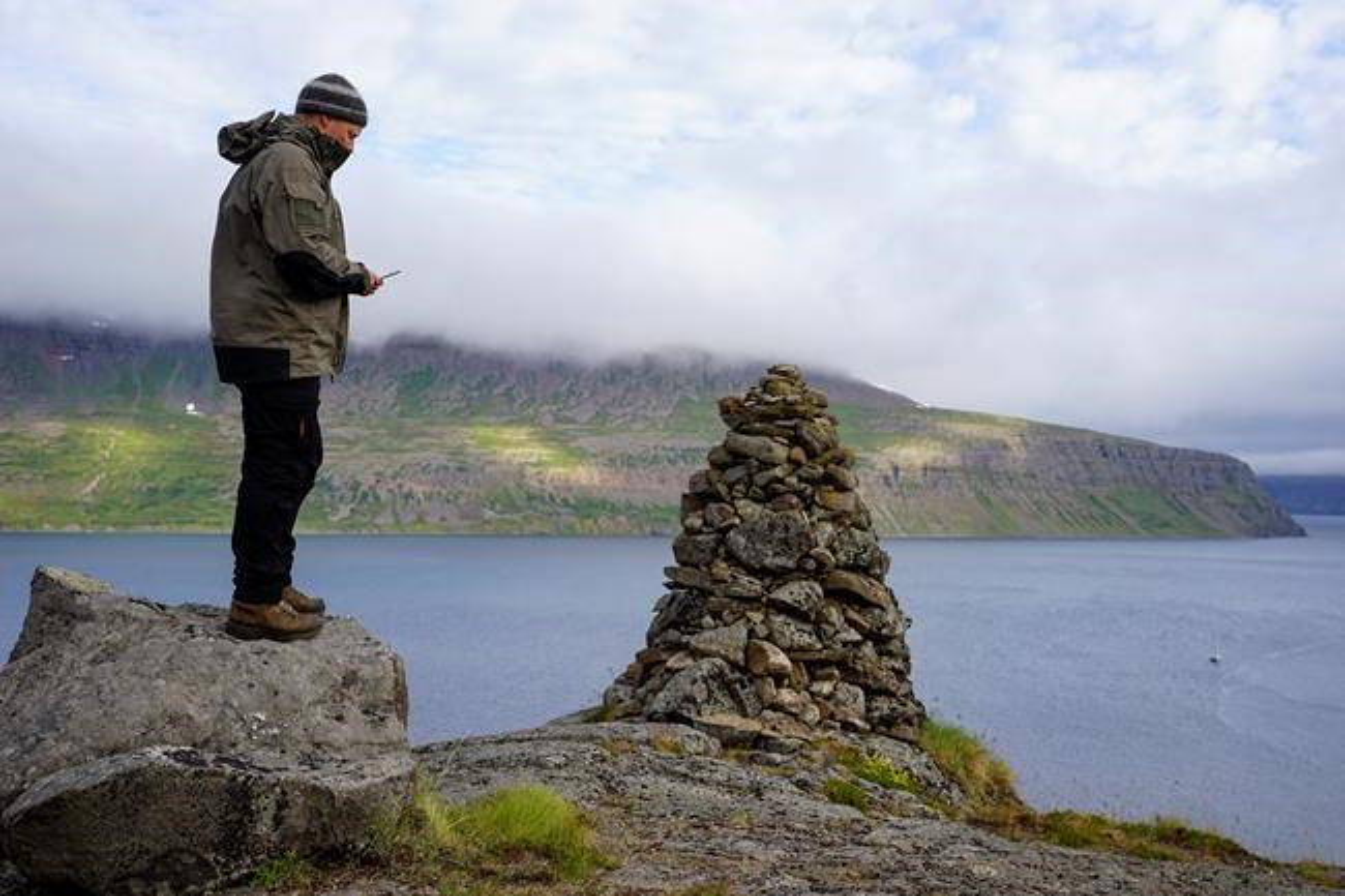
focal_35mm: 44
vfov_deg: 30.5
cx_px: 672
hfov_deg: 44.5
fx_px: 1643
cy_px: 448
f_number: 8
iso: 100
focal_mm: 44
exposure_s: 1/125
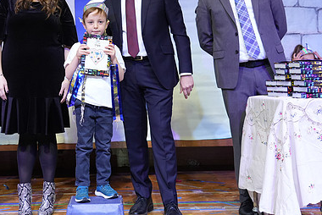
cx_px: 114
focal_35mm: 58
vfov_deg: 23.2
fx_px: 519
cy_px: 53
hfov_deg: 34.2
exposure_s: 1/100
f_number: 4.5
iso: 2500
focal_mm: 38
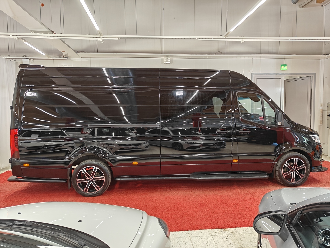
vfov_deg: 56.8
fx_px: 229
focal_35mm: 24
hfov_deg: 71.6
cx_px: 165
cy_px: 124
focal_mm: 5.59
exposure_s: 1/50
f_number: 1.8
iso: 64
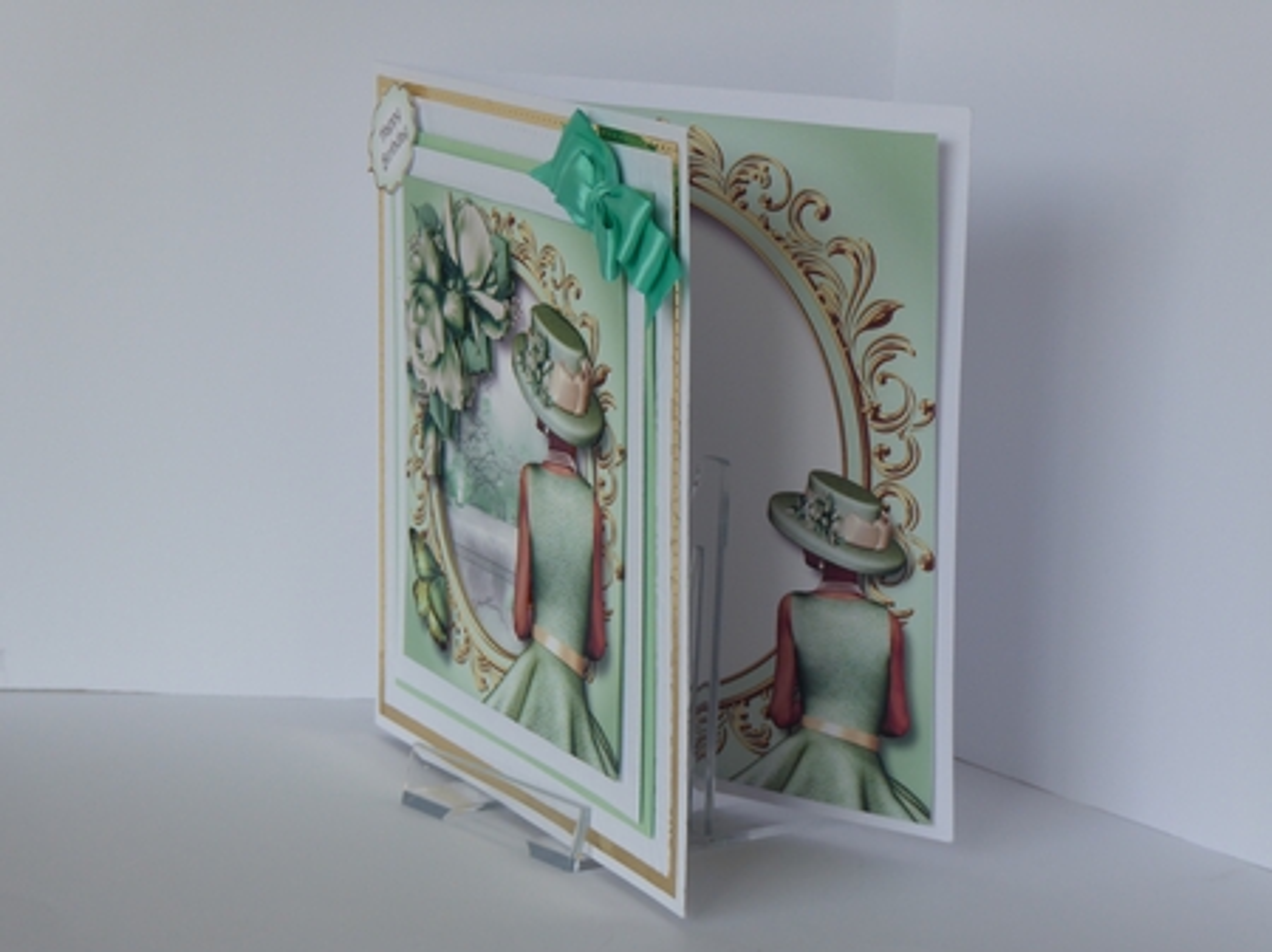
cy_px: 476
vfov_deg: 15.1
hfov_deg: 20.0
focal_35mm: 98
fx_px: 3599
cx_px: 636
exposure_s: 1/60
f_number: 4.9
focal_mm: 16.1
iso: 125
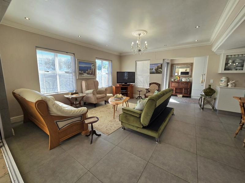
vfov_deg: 89.9
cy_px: 92
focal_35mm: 13
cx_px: 122
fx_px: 92
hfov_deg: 106.2
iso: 50
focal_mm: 2.2
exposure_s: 1/182
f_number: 2.2
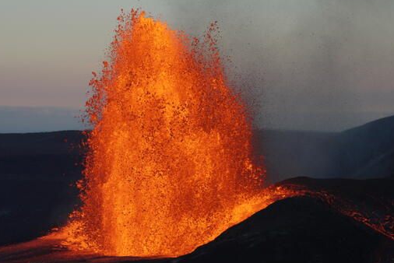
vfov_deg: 10.2
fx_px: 1467
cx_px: 164
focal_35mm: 134
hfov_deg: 15.3
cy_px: 149
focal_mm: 113
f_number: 9
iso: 1600
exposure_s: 1/800
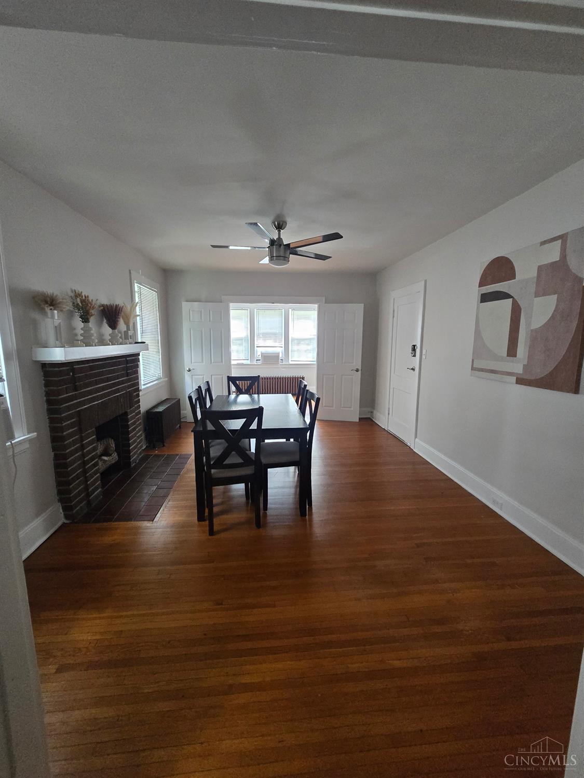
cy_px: 389
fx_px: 292
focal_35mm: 13
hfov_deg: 89.9
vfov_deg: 106.2
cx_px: 292
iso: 800
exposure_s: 1/60
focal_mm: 2.2
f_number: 2.2
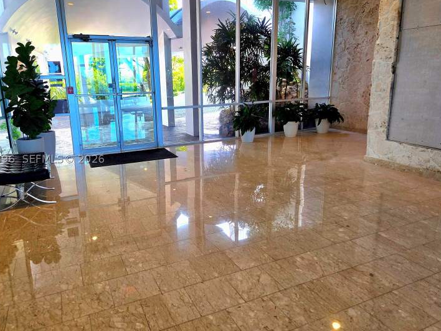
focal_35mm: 26
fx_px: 331
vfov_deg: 53.0
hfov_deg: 67.2
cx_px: 200
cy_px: 159
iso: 80
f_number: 1.8
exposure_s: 1/120
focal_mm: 5.4
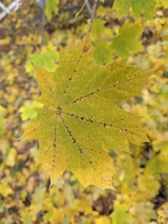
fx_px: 149
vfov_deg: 73.9
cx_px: 84
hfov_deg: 58.9
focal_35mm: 23
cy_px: 112
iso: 50
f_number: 1.7
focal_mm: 6.3
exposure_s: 1/180
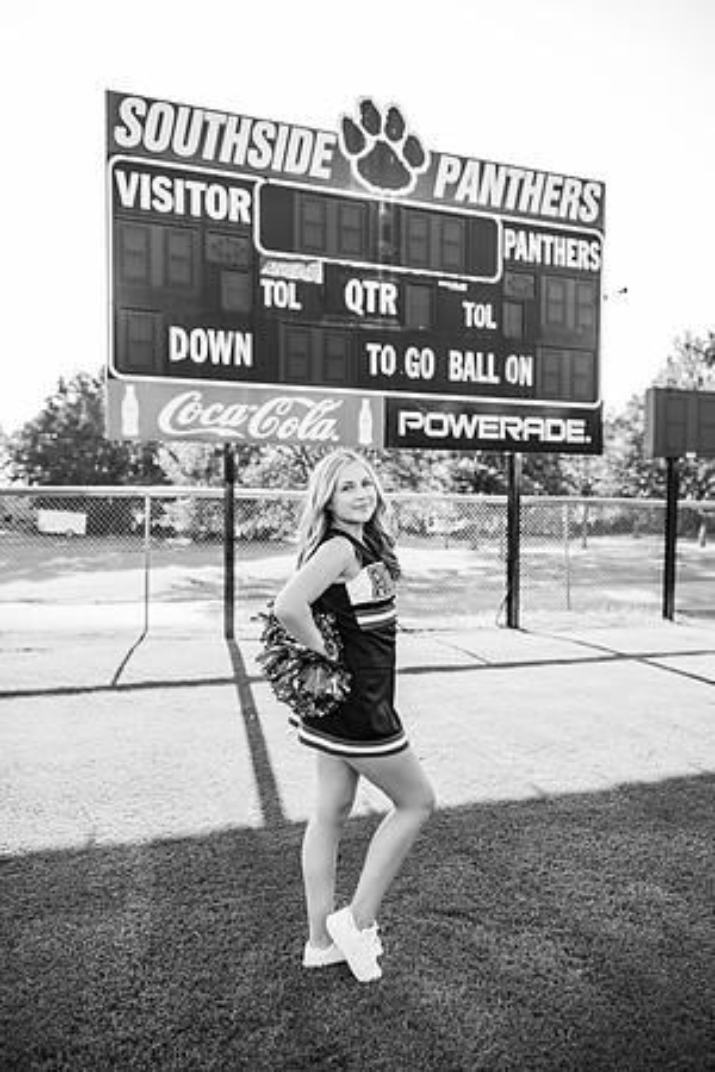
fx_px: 715
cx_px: 358
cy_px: 536
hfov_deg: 53.1
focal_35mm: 24
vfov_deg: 73.7
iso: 200
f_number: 2.8
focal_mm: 24
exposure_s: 1/640
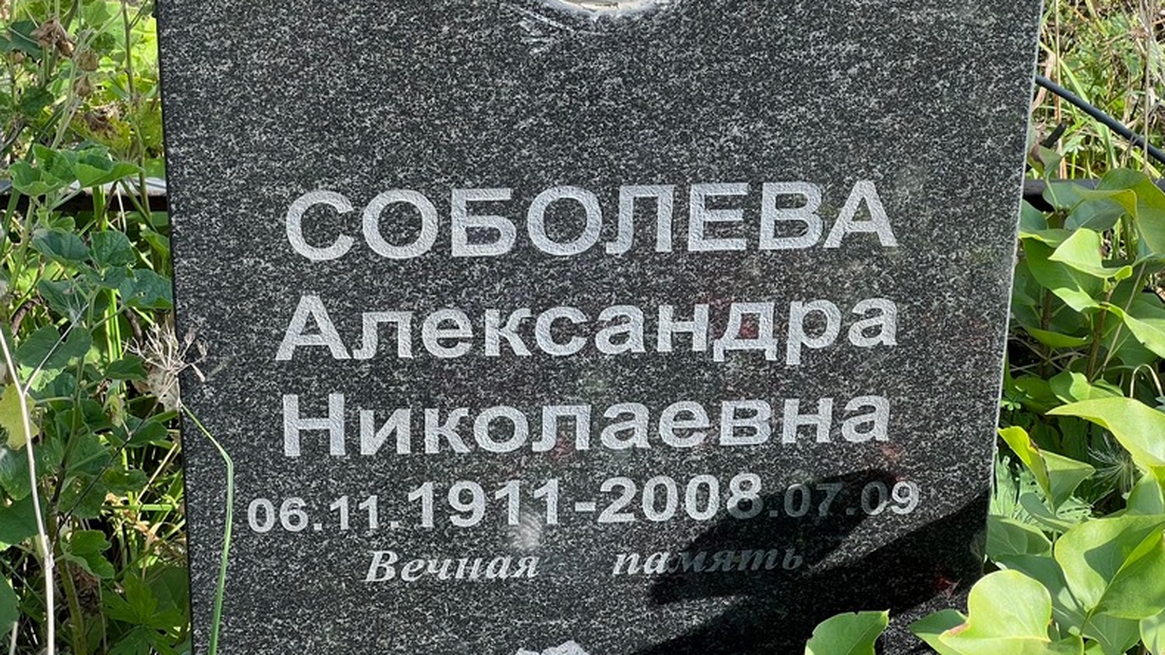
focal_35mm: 85
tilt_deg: -29.1
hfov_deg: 25.0
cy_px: 264
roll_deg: -0.2
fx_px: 2625
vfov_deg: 14.2
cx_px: 588
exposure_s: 1/121
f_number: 2.8
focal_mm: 9
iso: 32
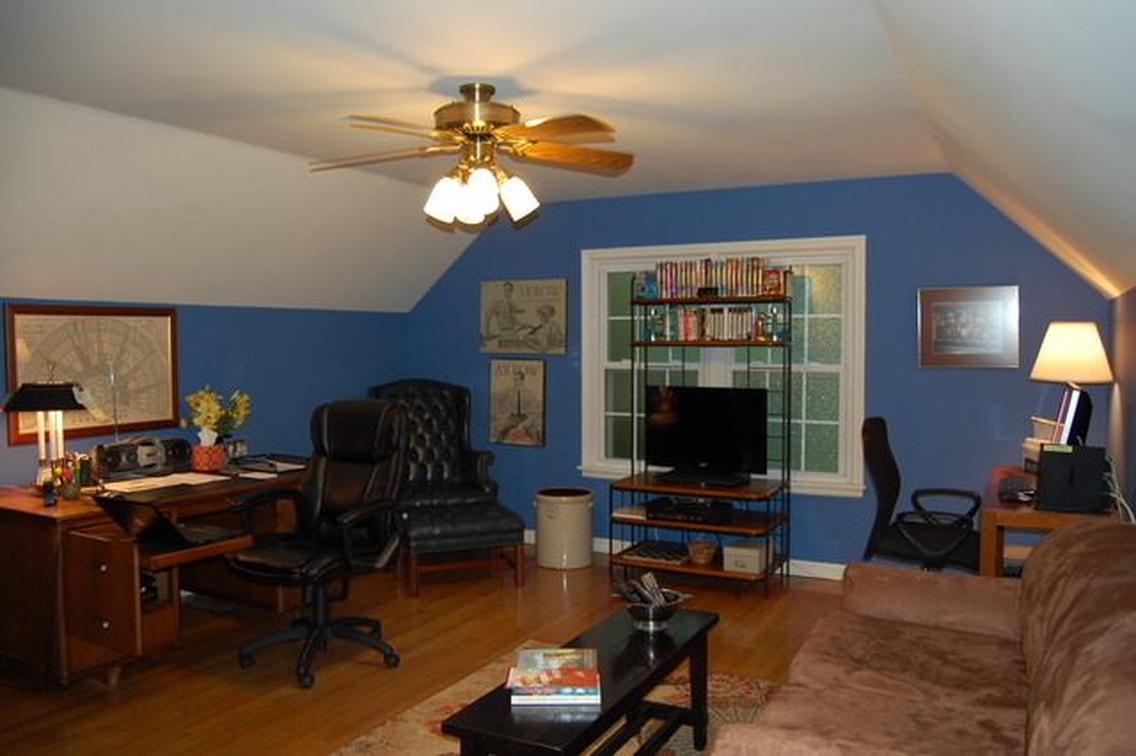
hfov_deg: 67.4
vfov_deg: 47.9
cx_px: 568
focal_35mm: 27
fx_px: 852
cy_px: 378
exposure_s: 1/60
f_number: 3.5
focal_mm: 18
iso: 400
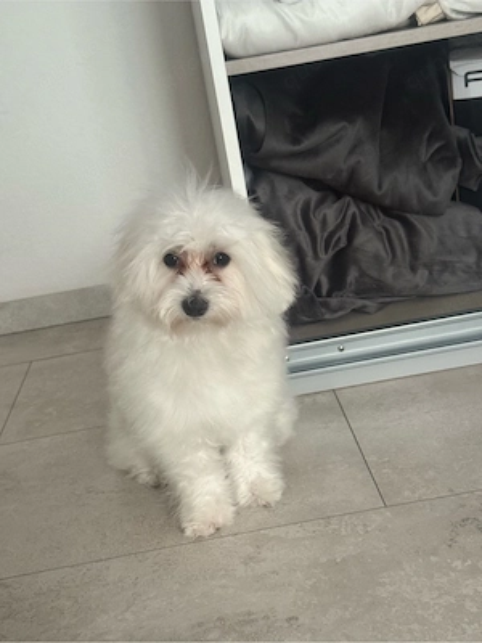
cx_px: 241
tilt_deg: -18.0
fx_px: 891
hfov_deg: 30.3
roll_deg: +10.6
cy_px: 322
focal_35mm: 48
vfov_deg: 39.7
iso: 400
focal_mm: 6.76
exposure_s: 1/40
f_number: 1.78
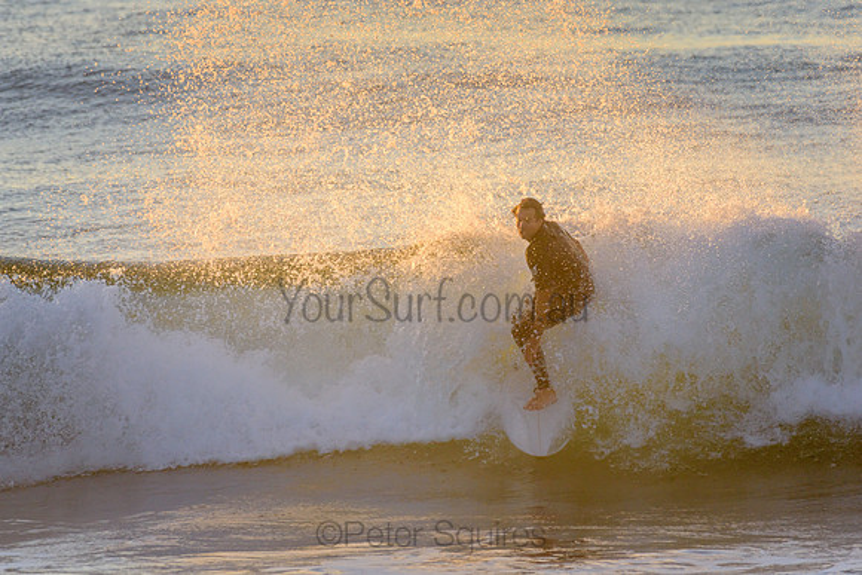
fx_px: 17964
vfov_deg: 1.8
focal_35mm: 750
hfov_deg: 2.7
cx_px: 431
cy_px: 288
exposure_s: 1/1000
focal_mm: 500
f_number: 5.6
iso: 360
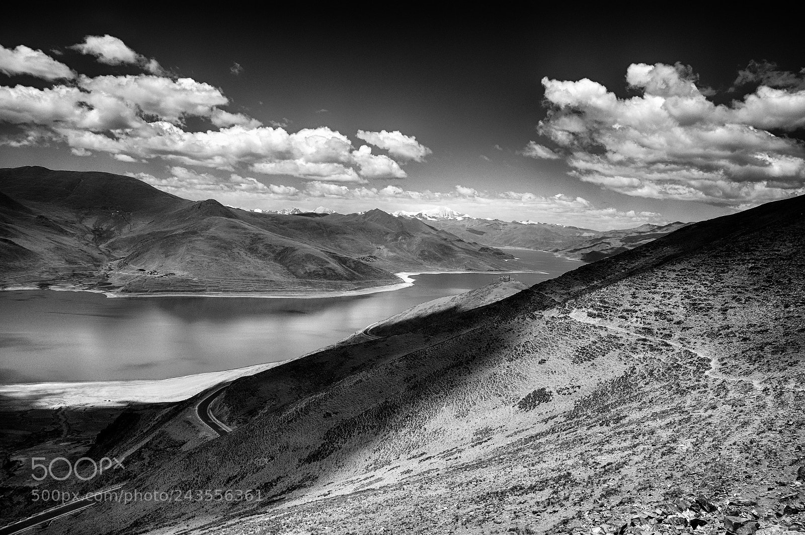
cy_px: 268
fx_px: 603
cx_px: 402
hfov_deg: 67.4
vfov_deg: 47.8
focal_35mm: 27
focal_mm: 18
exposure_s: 1/1600
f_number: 7.1
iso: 500
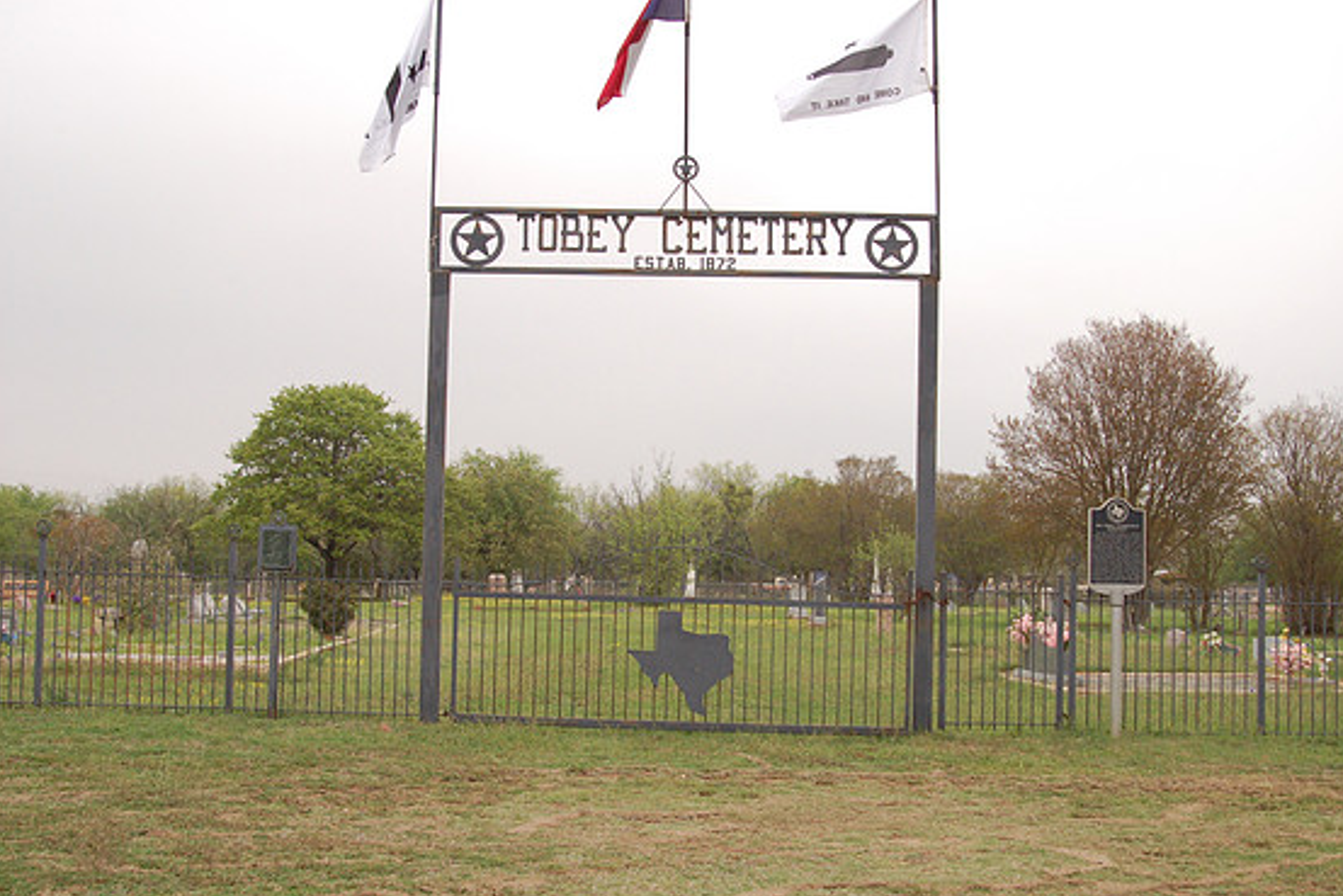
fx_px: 1642
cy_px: 466
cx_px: 699
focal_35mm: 44
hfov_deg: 44.5
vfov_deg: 30.5
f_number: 13
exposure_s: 1/640
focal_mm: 28
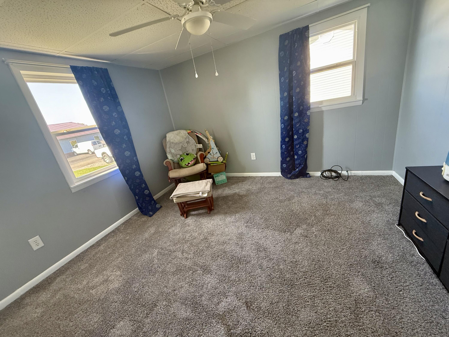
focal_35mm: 14
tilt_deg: -18.0
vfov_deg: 85.7
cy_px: 168
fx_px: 182
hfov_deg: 102.1
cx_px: 224
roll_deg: +11.4
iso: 320
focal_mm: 2.22
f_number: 2.2
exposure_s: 1/92
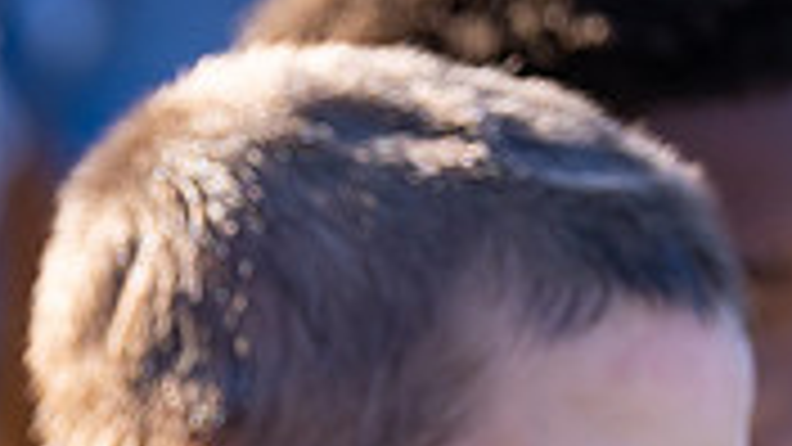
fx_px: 14091
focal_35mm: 671
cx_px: -439
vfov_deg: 1.8
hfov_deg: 3.2
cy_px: 697
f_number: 2.8
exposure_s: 1/1600
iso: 200
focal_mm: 142
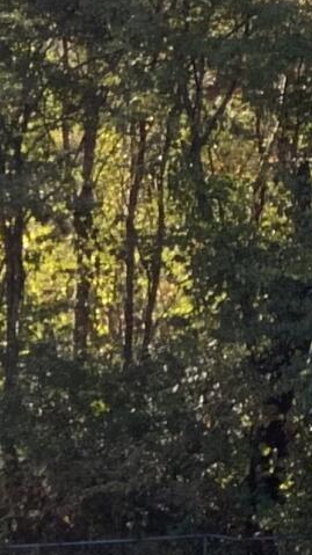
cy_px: 131
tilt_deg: -1.6
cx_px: 1424
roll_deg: -2.2
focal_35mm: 198
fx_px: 2916
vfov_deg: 10.9
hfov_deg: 5.2
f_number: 1.8
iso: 16
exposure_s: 1/148
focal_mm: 3
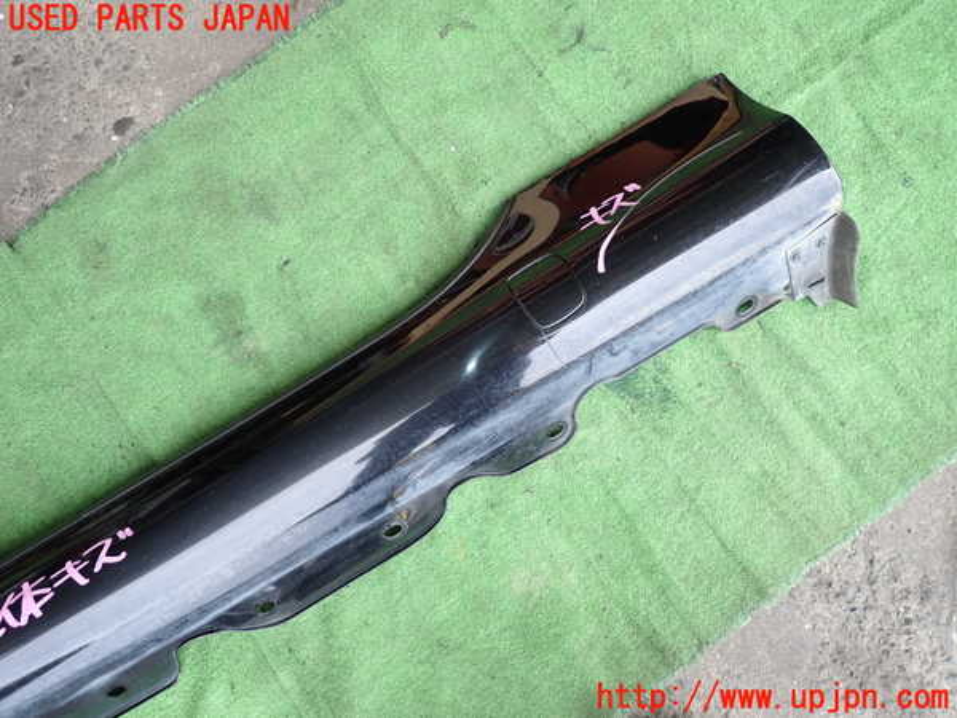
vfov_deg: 54.9
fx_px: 691
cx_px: 478
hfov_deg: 69.4
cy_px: 359
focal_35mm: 25
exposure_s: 1/160
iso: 100
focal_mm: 4.5
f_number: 2
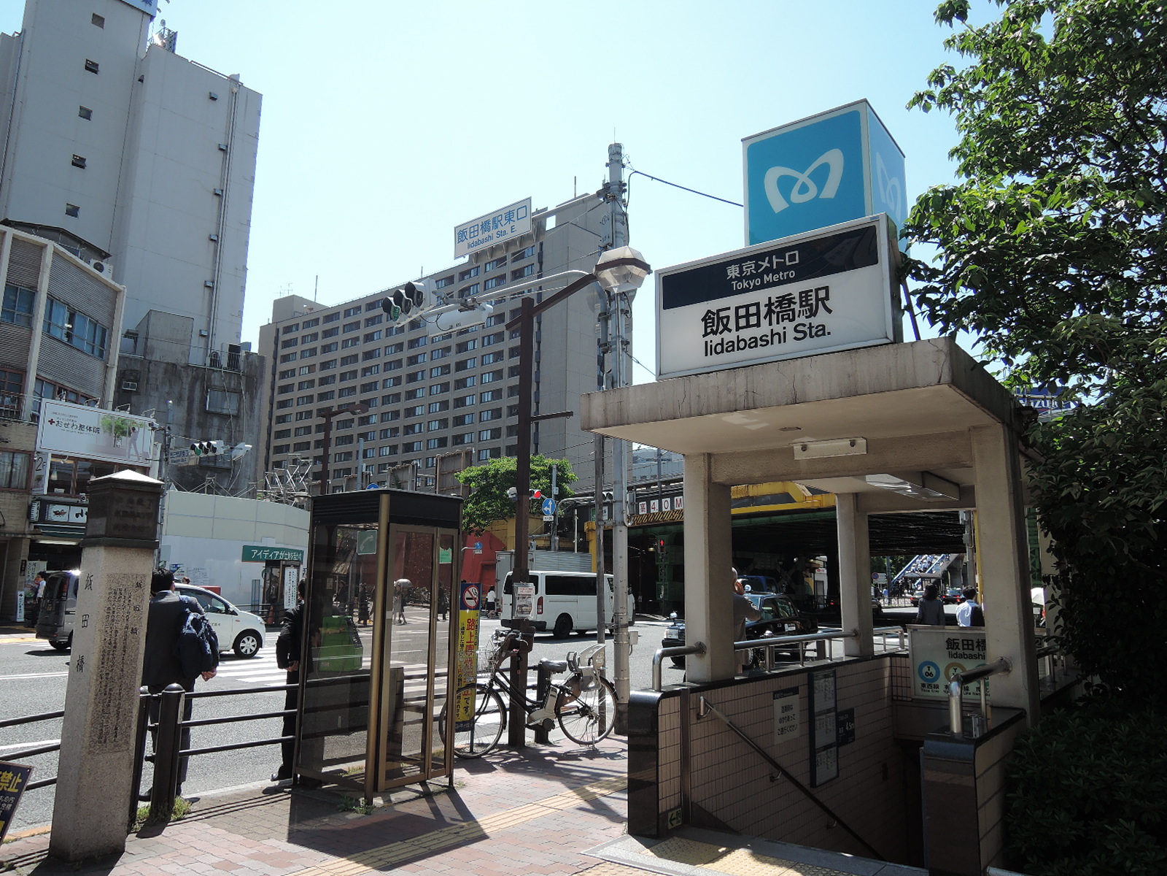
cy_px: 438
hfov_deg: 71.6
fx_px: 809
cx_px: 584
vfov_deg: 56.8
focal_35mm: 24
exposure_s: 1/800
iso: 80
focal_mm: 5.1
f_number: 2.8
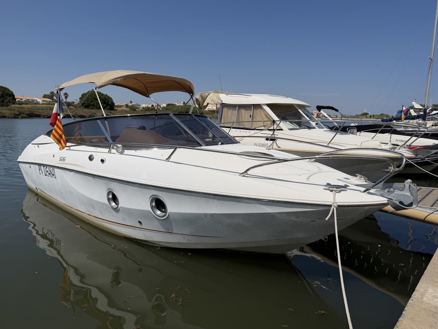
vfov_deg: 56.8
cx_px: 219
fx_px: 304
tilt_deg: -8.4
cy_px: 164
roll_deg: -1.3
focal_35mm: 24
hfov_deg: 71.6
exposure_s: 1/14286
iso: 80
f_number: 1.78
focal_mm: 6.76
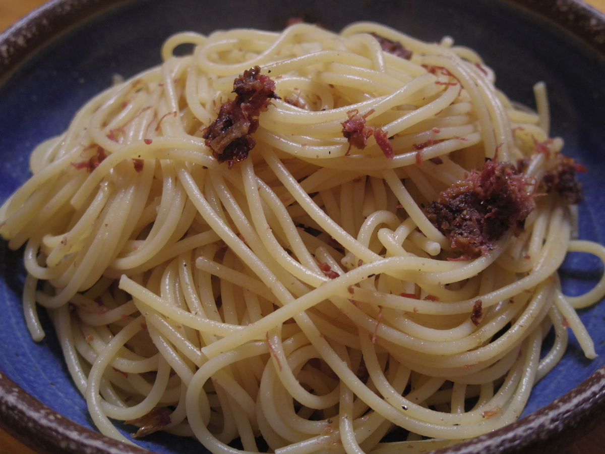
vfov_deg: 30.9
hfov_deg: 40.4
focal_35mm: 47
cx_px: 302
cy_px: 227
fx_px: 821
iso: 400
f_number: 1.9
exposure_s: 1/60
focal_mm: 8.5
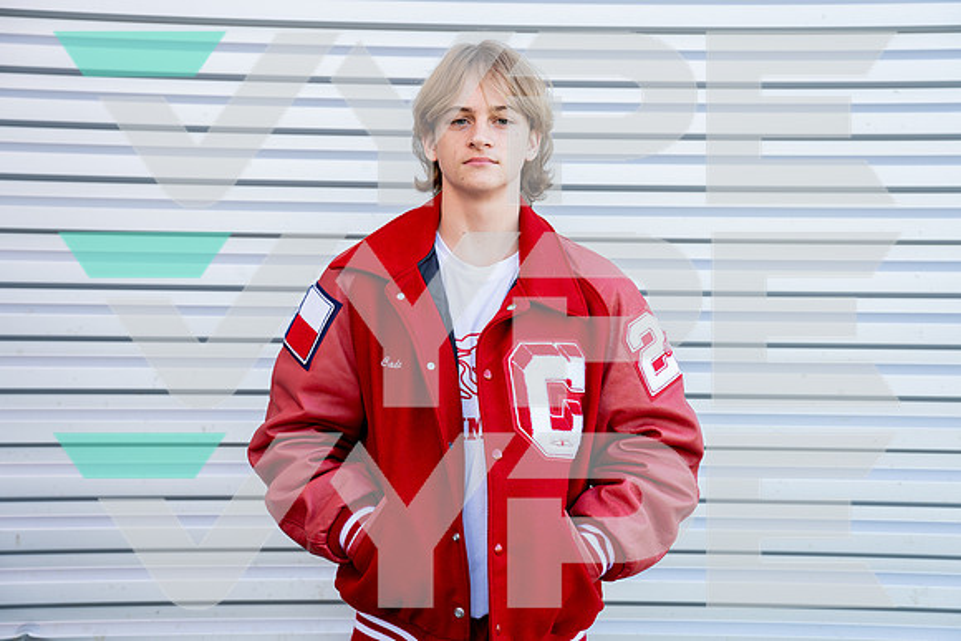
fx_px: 1415
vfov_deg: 25.5
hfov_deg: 37.5
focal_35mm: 53
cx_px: 480
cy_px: 320
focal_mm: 53
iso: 250
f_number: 5
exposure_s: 1/125
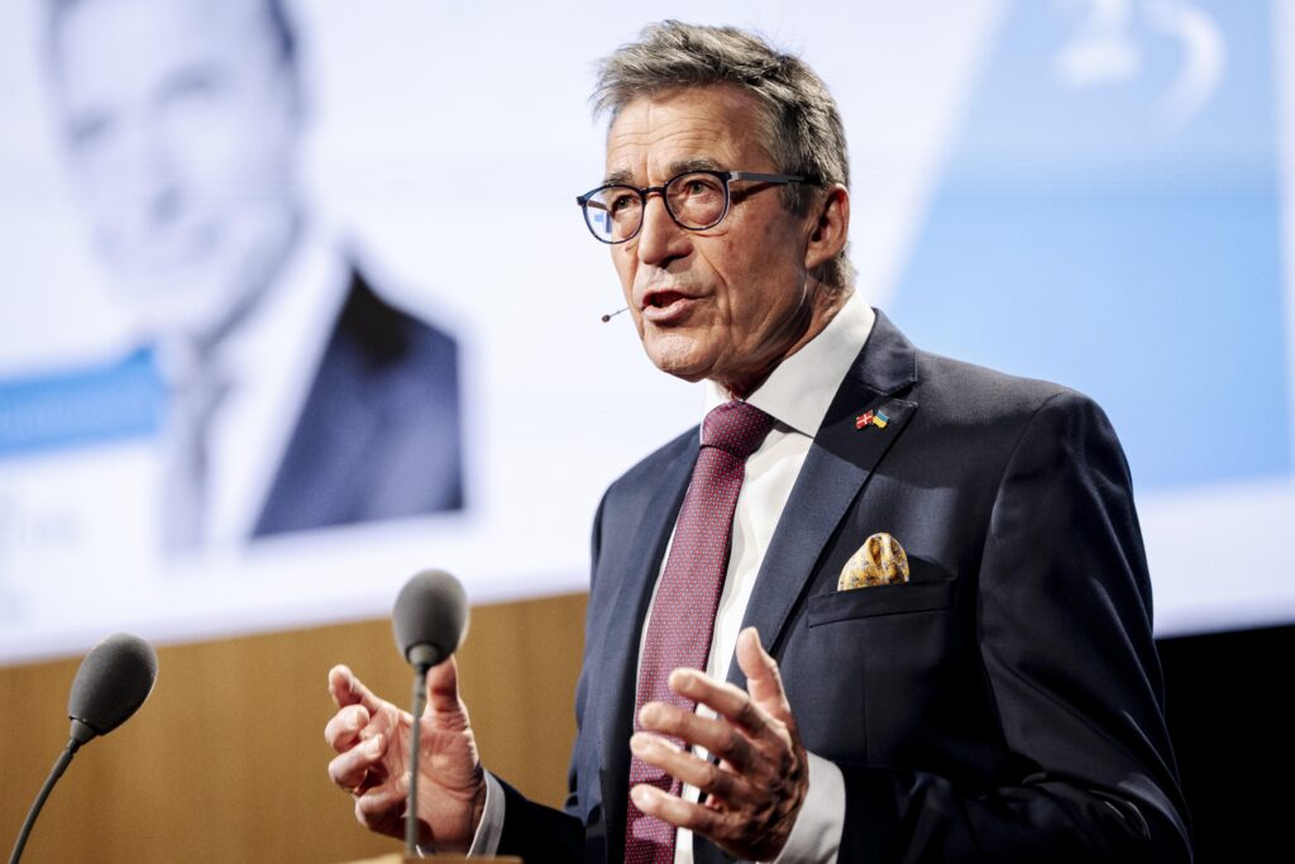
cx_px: 648
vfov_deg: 8.1
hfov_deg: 12.1
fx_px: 6116
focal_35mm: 170
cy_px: 432
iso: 1000
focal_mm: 170
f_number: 2.8
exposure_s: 1/125
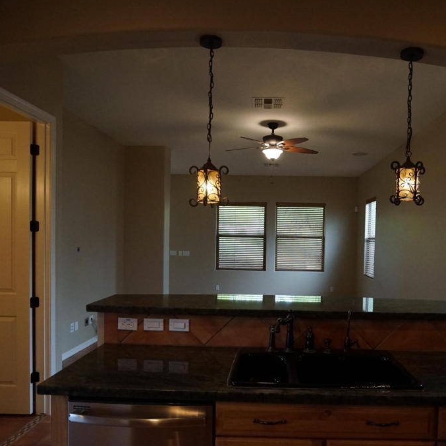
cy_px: 245
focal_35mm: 26
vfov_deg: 60.8
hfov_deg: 60.4
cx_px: 269
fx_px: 379
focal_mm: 18
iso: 4000
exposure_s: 1/160
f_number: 4
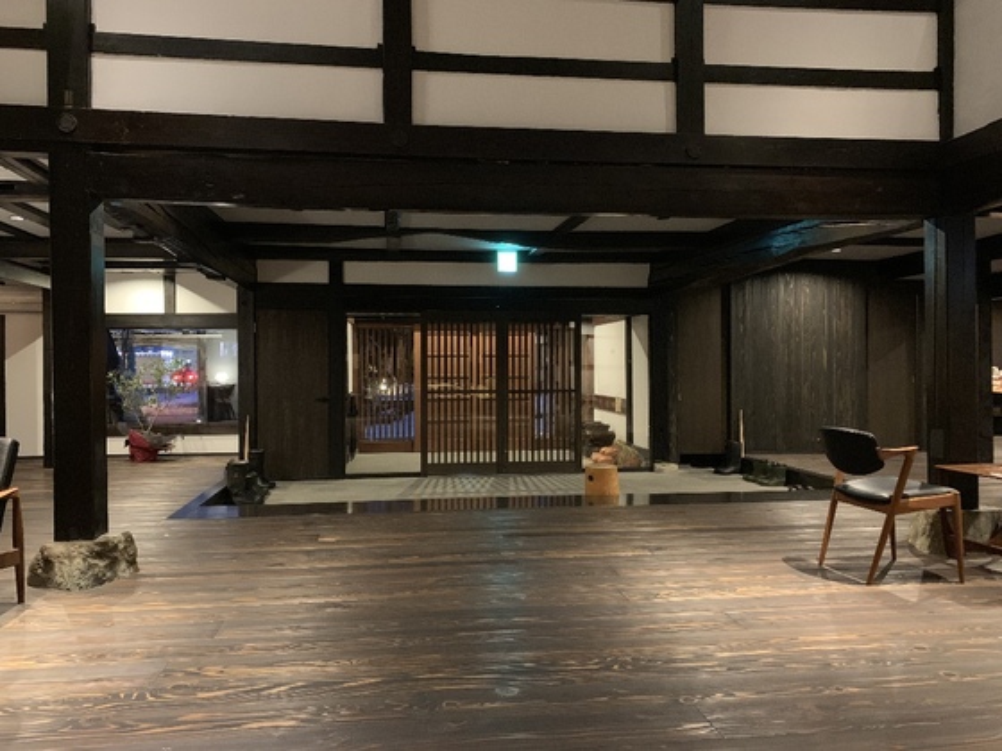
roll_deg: +0.3
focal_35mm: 26
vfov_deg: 53.1
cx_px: 501
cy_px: 376
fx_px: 753
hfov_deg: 67.3
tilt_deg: -0.7
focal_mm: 4.25
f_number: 1.8
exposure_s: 1/23
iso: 800
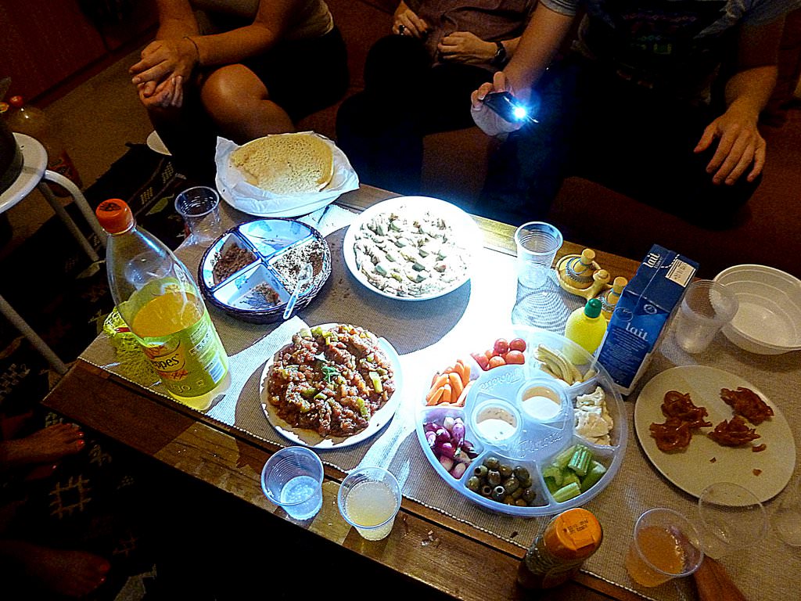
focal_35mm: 25
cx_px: 400
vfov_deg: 54.9
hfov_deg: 69.4
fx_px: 578
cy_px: 300
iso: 400
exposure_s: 1/5
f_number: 3.3
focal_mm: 4.1
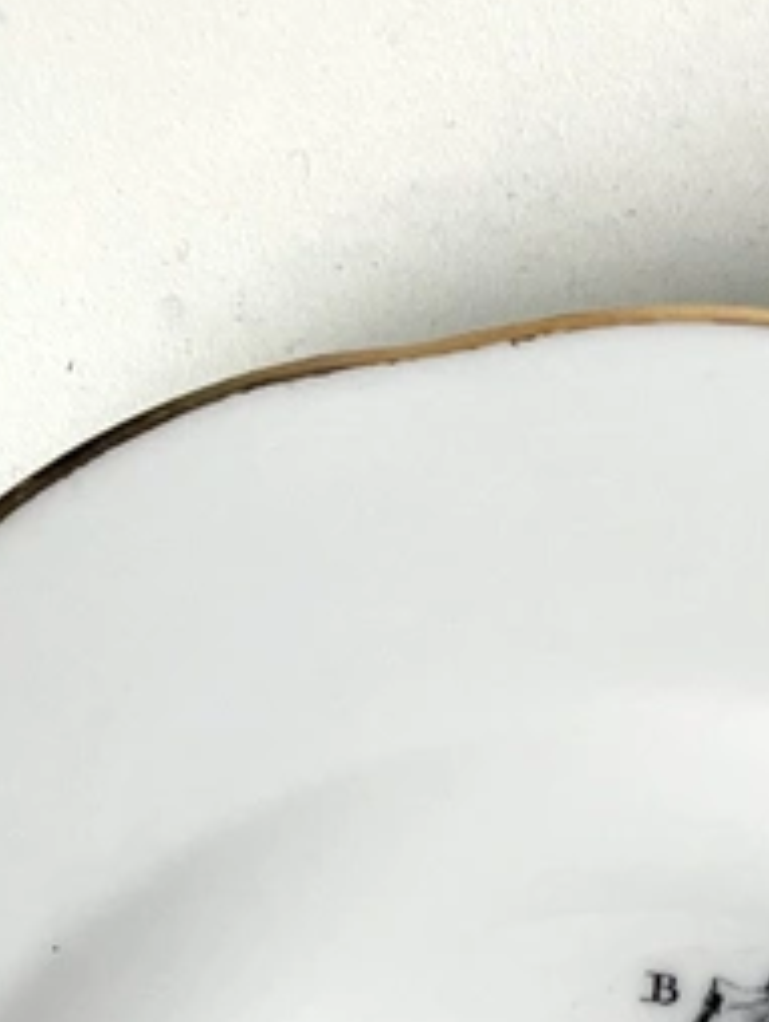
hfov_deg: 16.3
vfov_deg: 18.7
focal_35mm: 90
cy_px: 1613
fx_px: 2661
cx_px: 660
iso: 80
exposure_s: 1/121
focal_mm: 4.2
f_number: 1.6
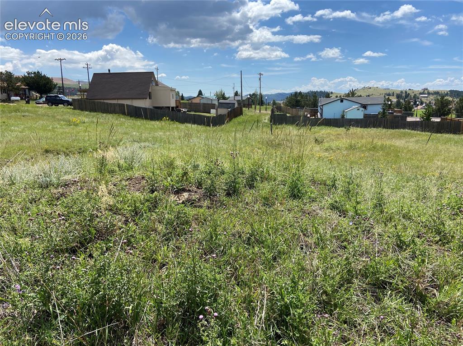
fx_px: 348
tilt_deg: -13.4
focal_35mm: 26
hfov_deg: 67.3
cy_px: 173
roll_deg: -3.6
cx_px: 232
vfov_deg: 53.0
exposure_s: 1/3300
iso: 32
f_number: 1.8
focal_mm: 4.25
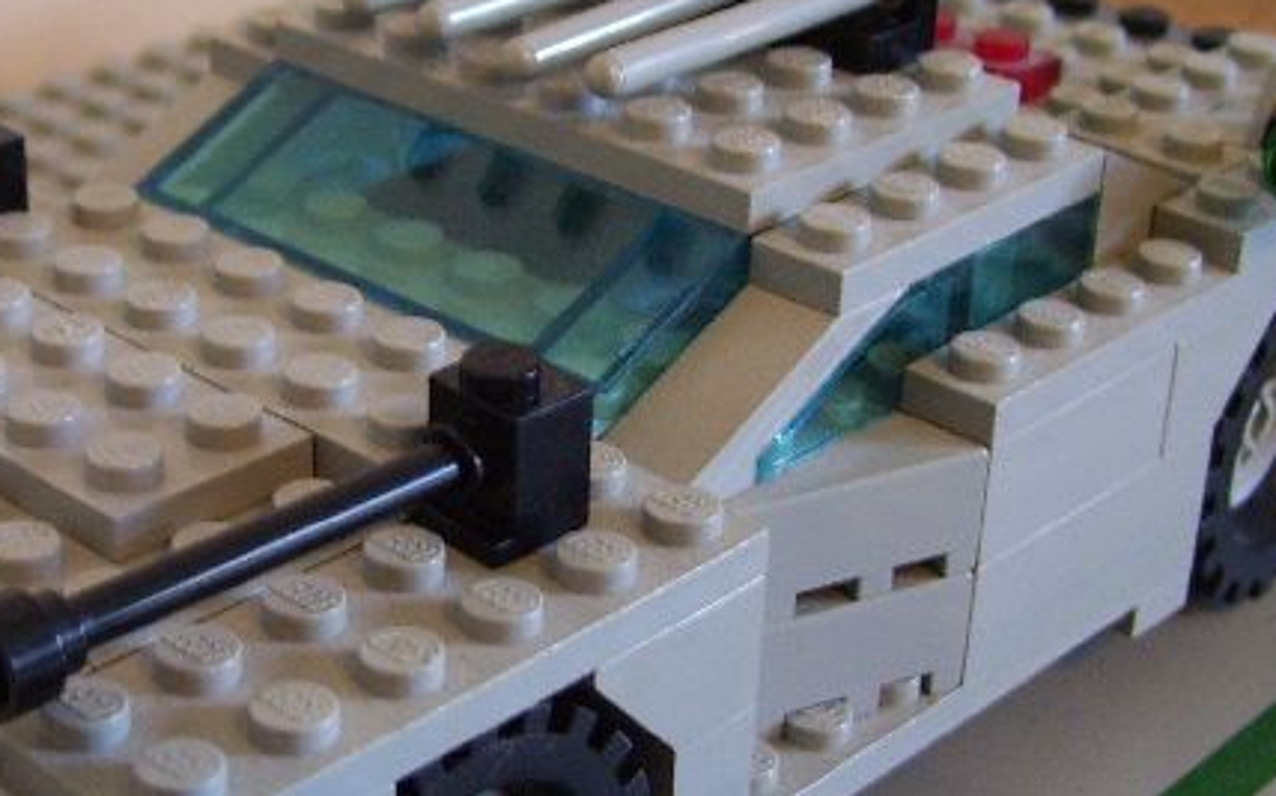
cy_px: 417
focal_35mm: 78
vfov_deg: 16.7
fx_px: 2711
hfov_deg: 26.4
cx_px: 441
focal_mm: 6
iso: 160
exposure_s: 1/8
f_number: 2.7
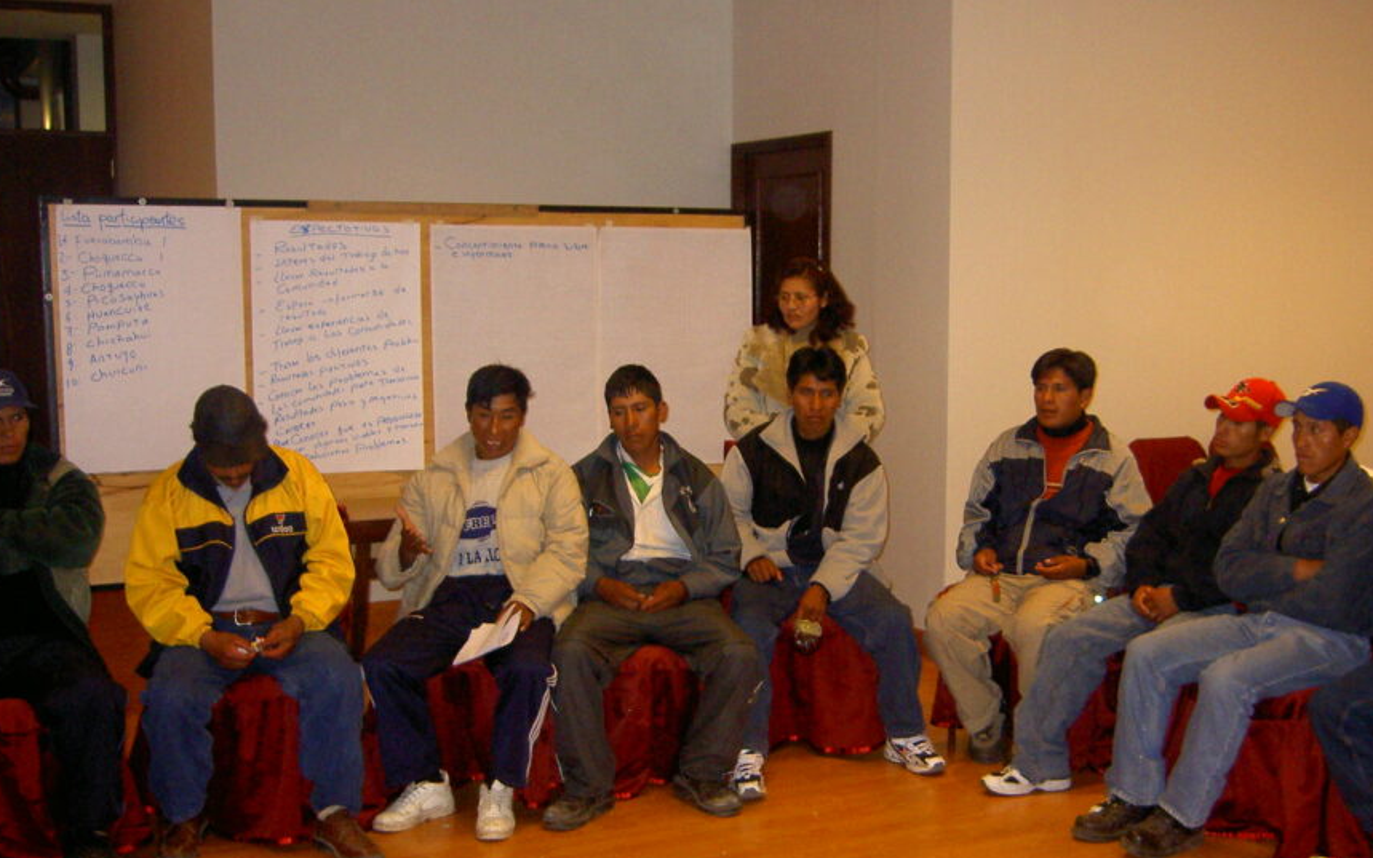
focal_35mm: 48
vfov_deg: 26.9
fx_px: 1796
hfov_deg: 41.7
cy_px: 486
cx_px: 794
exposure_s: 1/60
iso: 200
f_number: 3
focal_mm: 6.3
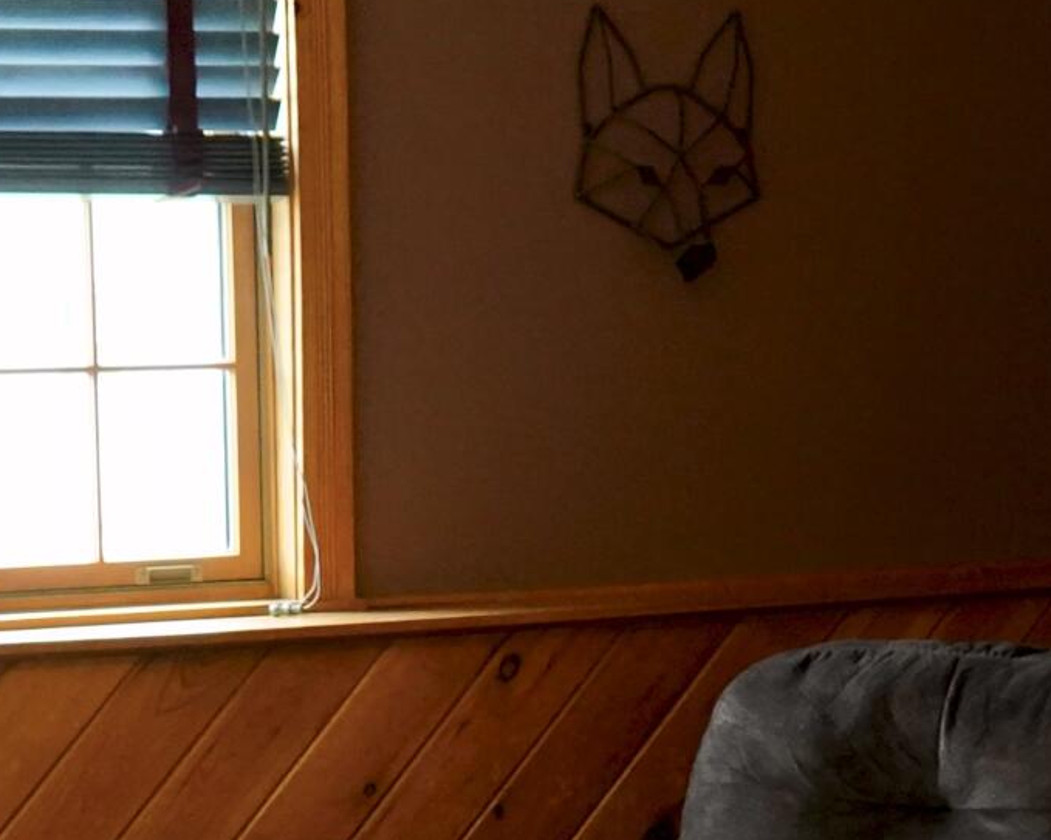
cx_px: 468
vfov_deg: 13.1
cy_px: 883
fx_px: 3608
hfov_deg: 16.6
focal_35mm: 116
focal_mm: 28
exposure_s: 1/160
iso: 5000
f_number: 3.5
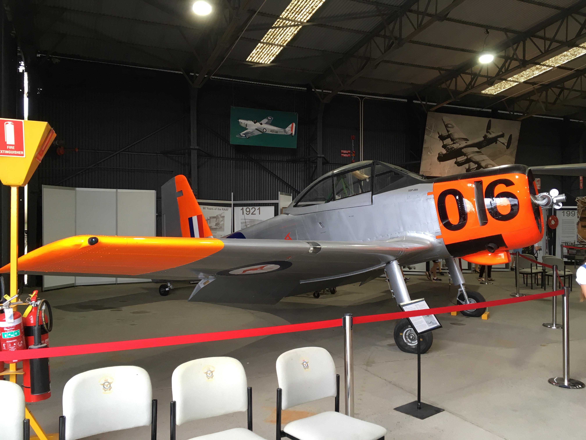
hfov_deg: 61.7
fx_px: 491
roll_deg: -0.3
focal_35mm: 29
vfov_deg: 48.2
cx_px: 293
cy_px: 220
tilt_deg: +0.4
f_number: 2.2
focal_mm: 4.15
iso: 25
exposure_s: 1/33
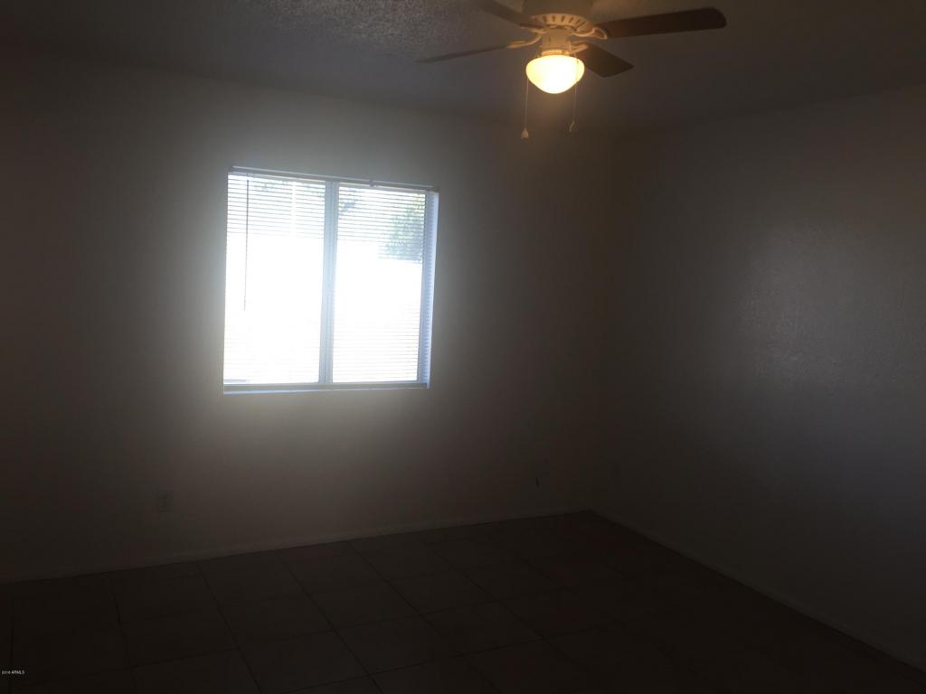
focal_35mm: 29
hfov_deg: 61.7
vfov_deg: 48.2
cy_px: 347
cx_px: 463
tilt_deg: -7.1
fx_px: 776
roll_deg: -2.9
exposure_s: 1/120
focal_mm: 4.15
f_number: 2.2
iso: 32
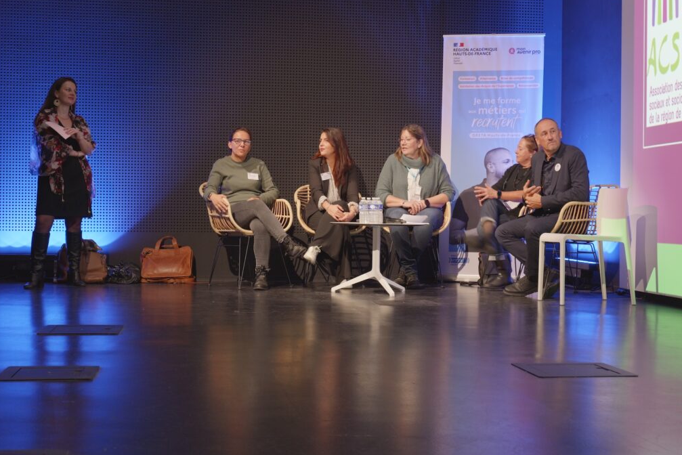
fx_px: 1156
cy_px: 225
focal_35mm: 61
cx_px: 340
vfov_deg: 22.3
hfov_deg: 32.9
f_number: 8
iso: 2500
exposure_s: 1/15
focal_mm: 60
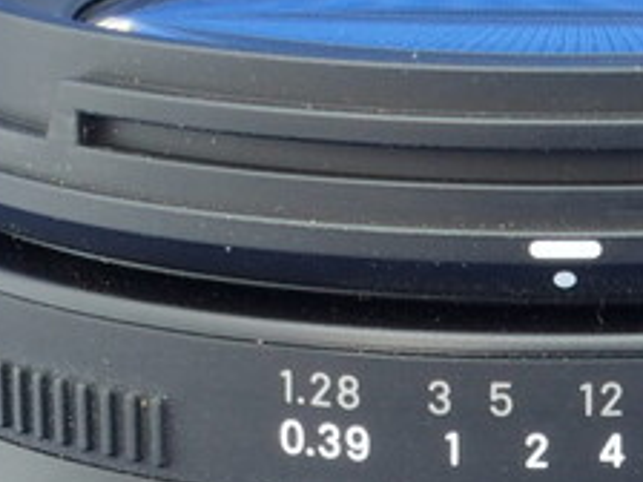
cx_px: 623
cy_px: 918
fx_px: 4570
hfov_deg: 8.0
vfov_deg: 5.9
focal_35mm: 246
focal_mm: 9.8
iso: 100
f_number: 8
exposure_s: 2.5
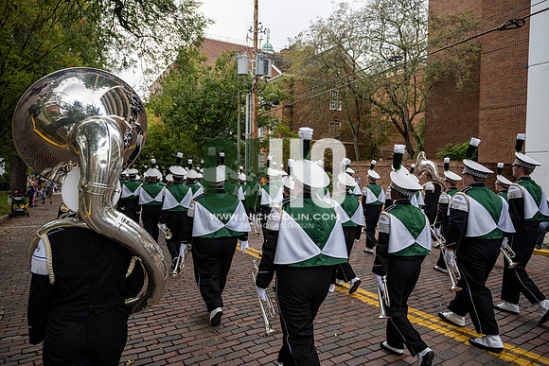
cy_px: 183
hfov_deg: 73.7
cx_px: 274
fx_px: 366
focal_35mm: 24
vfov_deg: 53.2
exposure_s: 1/1600
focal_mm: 24
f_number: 4
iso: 800
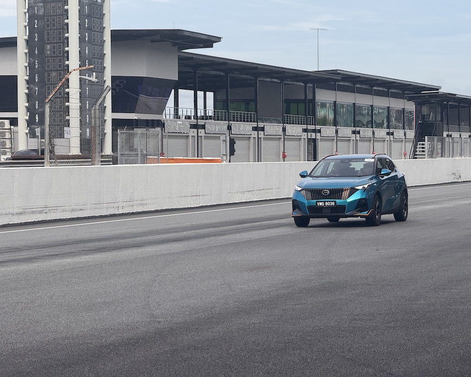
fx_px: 1756
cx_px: 220
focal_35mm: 126
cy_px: 187
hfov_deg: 15.3
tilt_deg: -1.1
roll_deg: +0.1
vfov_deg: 12.2
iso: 50
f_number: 2.8
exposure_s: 1/1318
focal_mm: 15.66
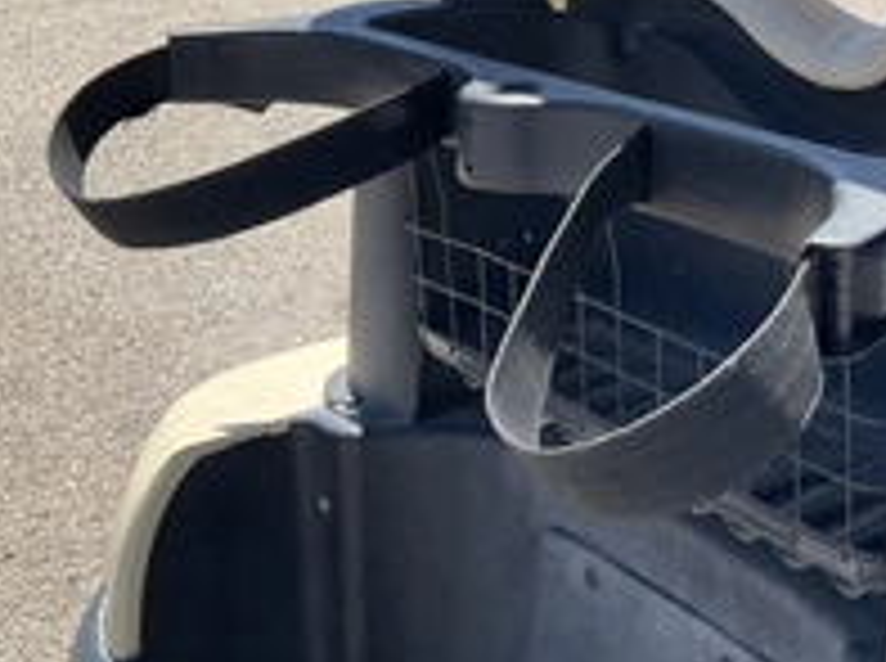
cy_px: 194
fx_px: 1507
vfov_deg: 24.6
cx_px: 657
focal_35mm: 59
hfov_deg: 32.2
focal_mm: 3
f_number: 1.8
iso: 25
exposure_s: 1/816
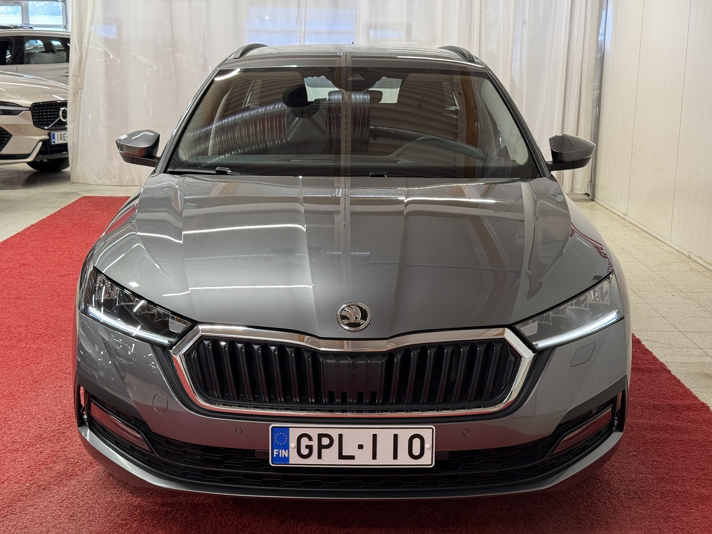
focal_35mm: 48
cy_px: 267
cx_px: 356
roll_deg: -1.2
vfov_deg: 30.3
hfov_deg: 39.7
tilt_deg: -10.8
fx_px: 987
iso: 80
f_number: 1.78
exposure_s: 1/50
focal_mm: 6.76
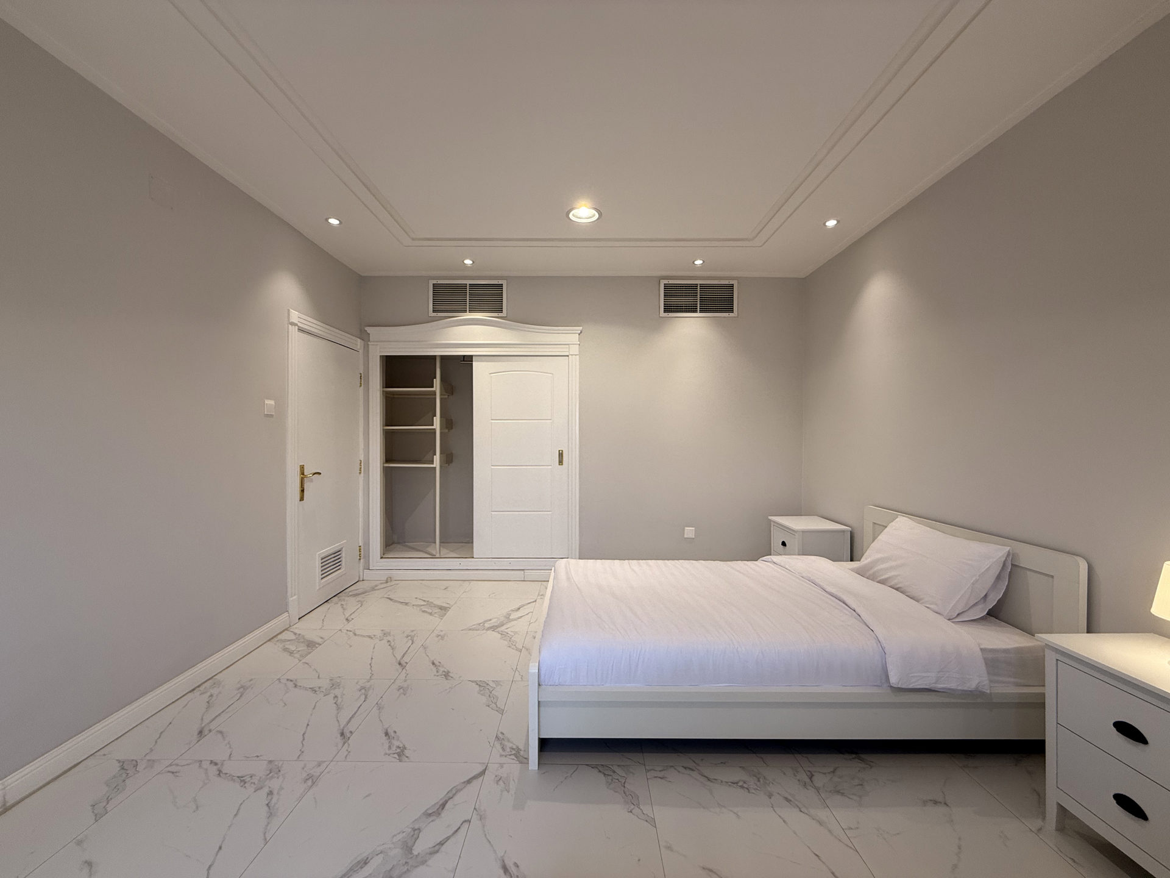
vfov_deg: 85.7
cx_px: 585
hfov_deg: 102.1
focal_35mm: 14
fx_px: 473
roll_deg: -0.2
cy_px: 439
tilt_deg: -0.2
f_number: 2.2
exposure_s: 1/120
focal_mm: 2.22
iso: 64
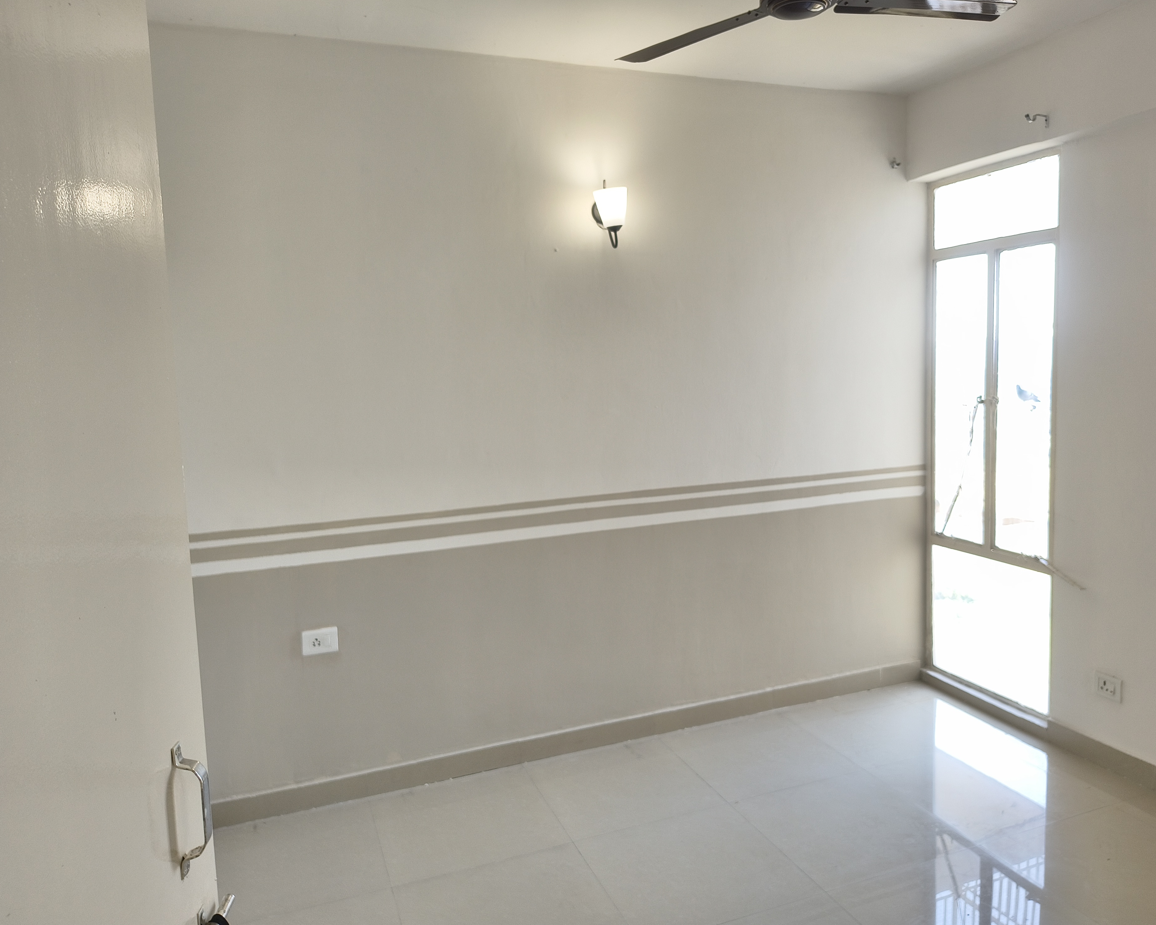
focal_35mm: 26
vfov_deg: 54.9
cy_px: 462
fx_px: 889
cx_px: 621
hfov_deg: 65.9
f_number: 1.8
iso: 112
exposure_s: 1/100
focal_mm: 5.56
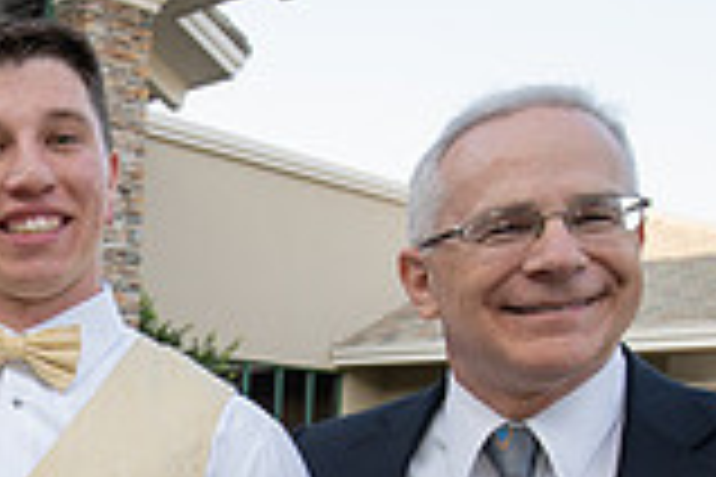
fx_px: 1233
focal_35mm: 62
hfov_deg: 28.2
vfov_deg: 20.6
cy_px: 565
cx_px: -149
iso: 500
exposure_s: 1/250
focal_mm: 17
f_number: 5.6
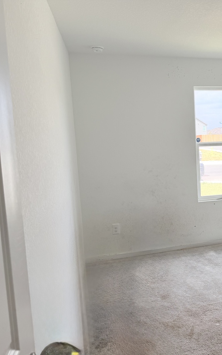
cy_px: 178
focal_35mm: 34
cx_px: 212
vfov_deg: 56.7
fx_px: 329
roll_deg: +2.4
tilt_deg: -6.7
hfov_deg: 34.5
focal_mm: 6.76
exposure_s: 1/261
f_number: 1.78
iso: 80
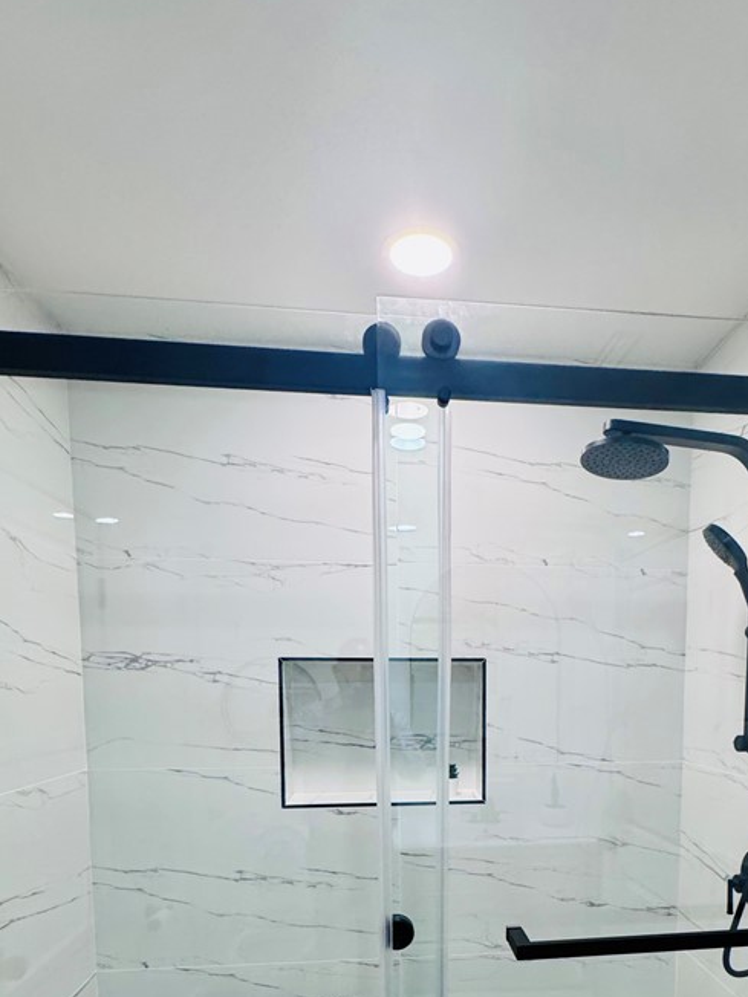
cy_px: 737
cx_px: 453
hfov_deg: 60.5
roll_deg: -0.4
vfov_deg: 71.6
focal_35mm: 22
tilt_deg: -4.6
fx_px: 634
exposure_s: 1/99
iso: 320
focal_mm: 2.22
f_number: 2.2
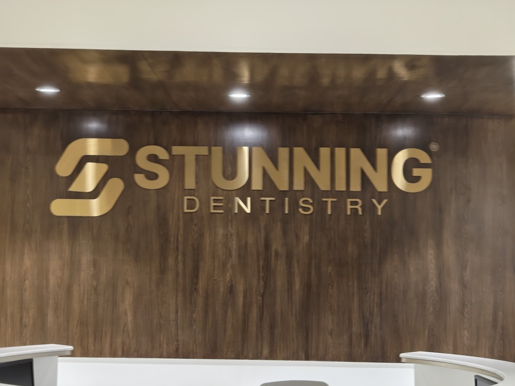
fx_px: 1041
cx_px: 258
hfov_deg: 27.8
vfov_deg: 21.0
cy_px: 193
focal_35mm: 70
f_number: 2.68
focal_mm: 10.55
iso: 1697
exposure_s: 1/50
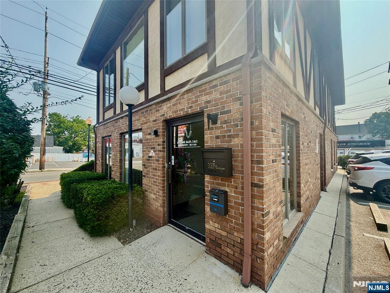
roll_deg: +0.2
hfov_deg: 102.1
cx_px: 195
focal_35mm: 14
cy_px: 146
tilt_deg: +1.4
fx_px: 158
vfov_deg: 85.7
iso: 50
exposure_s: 1/461
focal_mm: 2.22
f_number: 2.2
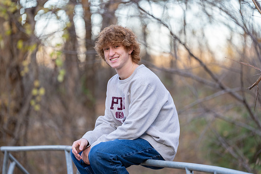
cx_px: 130
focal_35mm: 194
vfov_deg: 7.1
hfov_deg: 10.6
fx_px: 1407
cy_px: 87
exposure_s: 1/320
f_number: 2.8
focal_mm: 194
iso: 400
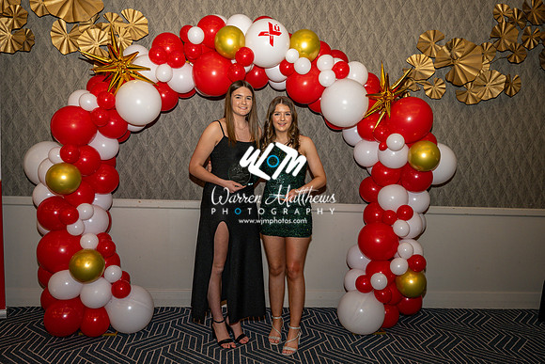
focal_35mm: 29
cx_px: 272
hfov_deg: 63.6
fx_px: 439
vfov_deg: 45.0
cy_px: 182
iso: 500
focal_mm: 29
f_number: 3.5
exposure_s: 1/125
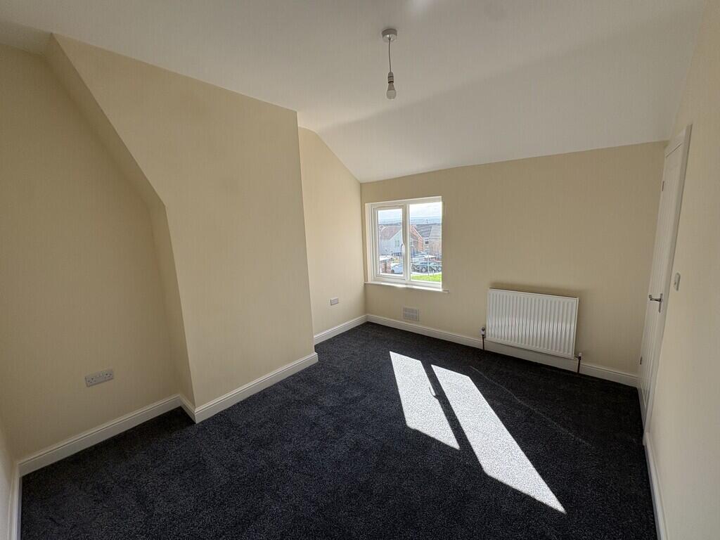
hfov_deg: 102.1
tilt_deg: -8.5
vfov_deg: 85.7
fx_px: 291
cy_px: 270
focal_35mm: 14
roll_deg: +2.9
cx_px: 360
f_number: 2.2
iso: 64
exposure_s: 1/309
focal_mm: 2.22
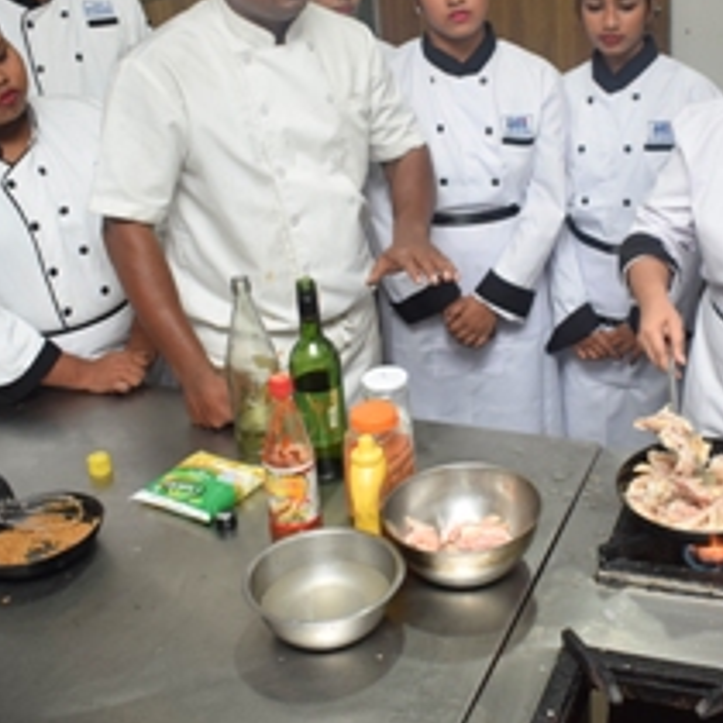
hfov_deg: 34.3
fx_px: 1158
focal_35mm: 49
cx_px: 489
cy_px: 232
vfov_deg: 34.3
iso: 500
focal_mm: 18
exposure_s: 1/100
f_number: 3.5
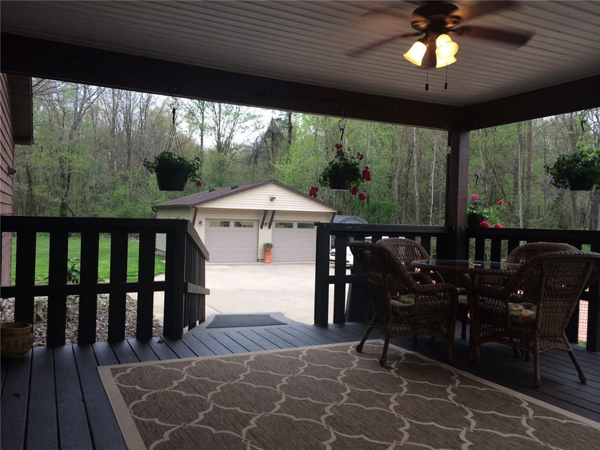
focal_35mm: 30
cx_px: 300
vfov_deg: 46.8
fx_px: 520
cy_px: 225
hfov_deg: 60.0
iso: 50
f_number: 2.2
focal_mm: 4.12
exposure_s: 1/60
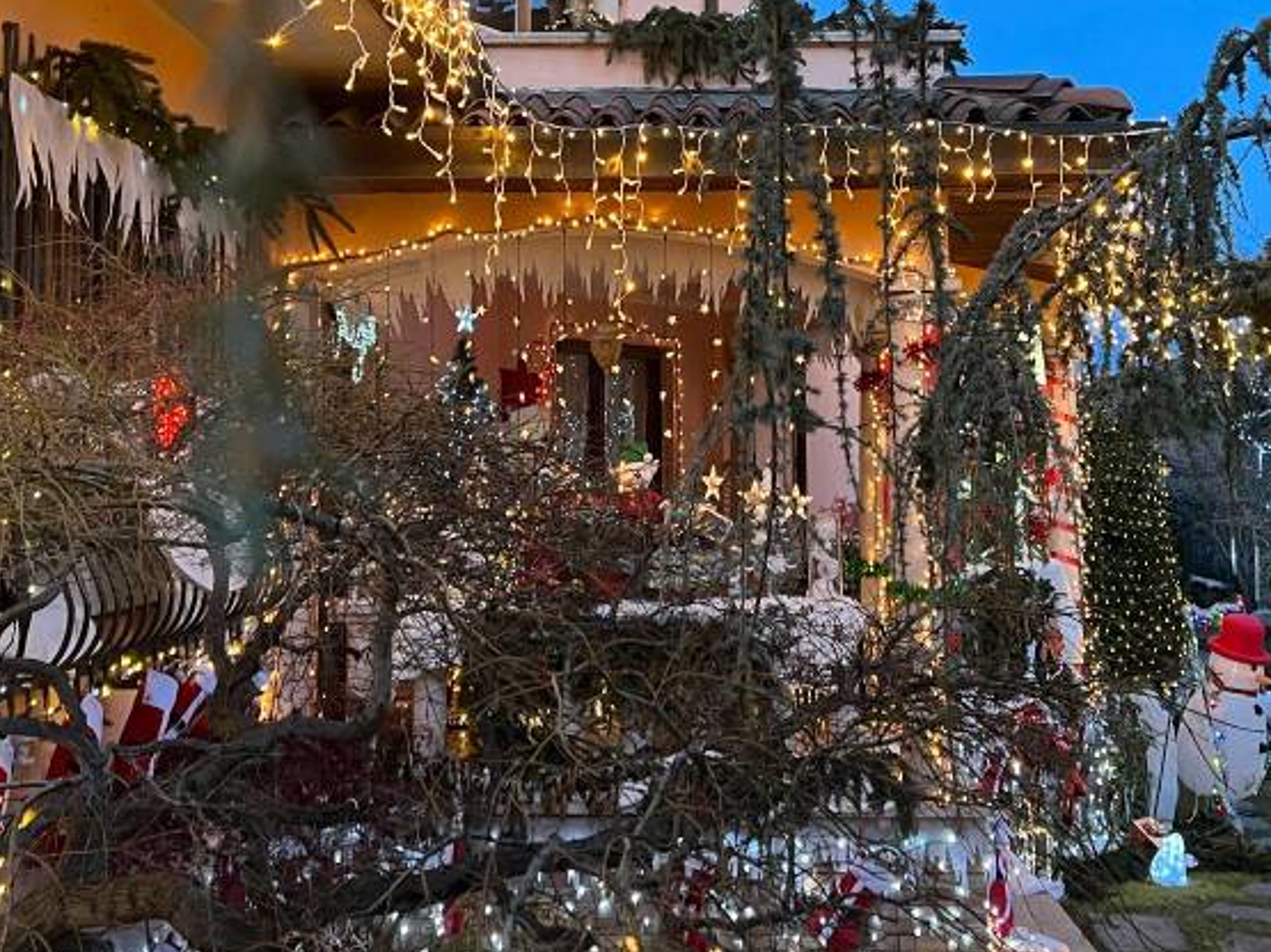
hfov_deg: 39.6
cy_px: 268
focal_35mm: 48
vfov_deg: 29.9
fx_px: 1762
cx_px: 685
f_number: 1.5
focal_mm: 5.7
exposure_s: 1/50
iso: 250
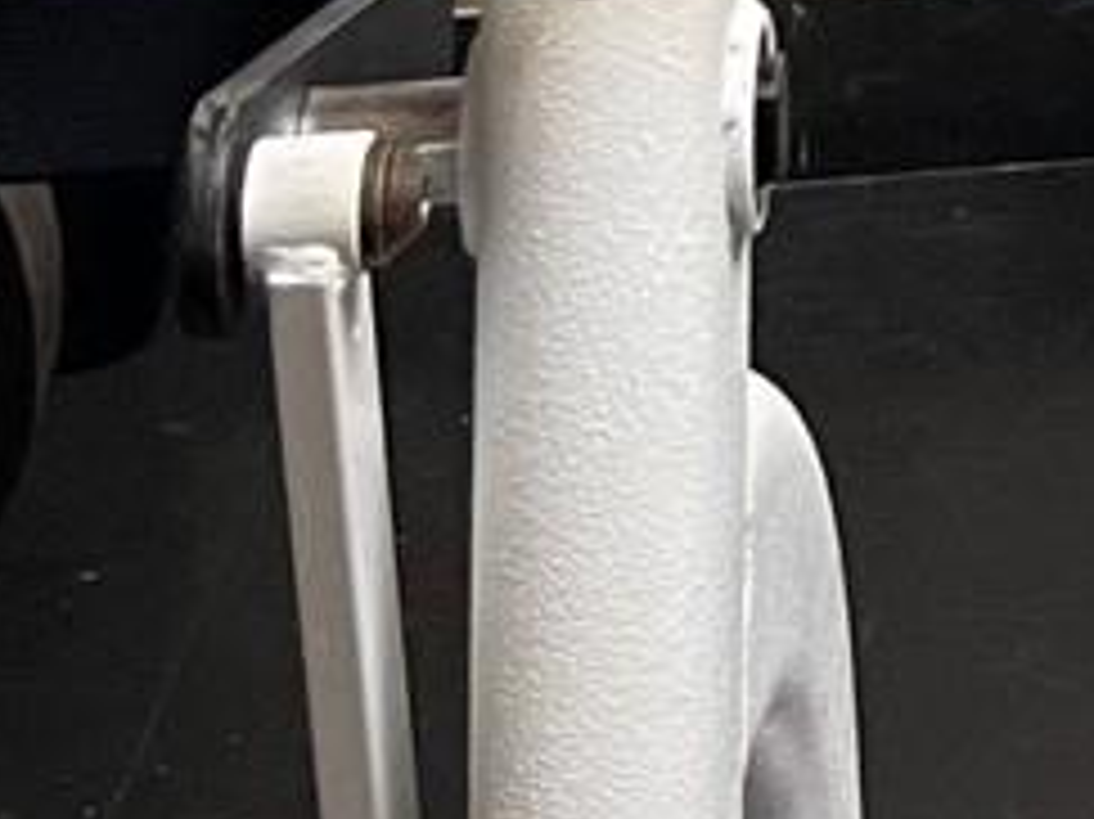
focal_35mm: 171
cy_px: -1323
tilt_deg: -3.6
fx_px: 5402
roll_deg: -0.9
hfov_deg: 9.7
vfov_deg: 7.9
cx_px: 2917
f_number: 1.6
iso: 100
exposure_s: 1/62
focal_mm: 5.1
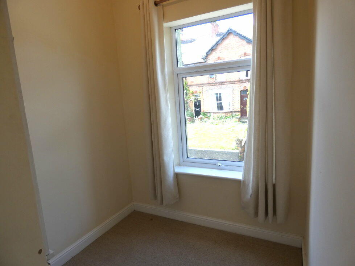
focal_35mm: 20
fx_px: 205
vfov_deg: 66.0
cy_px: 133
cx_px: 178
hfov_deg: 81.8
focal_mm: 3.6
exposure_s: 1/160
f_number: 2.8
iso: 80
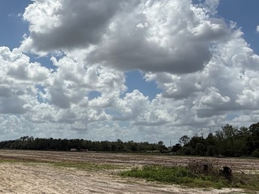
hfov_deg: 43.8
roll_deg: -2.2
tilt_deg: +16.8
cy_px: 65
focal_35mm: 39
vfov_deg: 36.5
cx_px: 27
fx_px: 292
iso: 20
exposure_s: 1/2506
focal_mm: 2.22
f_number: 2.2
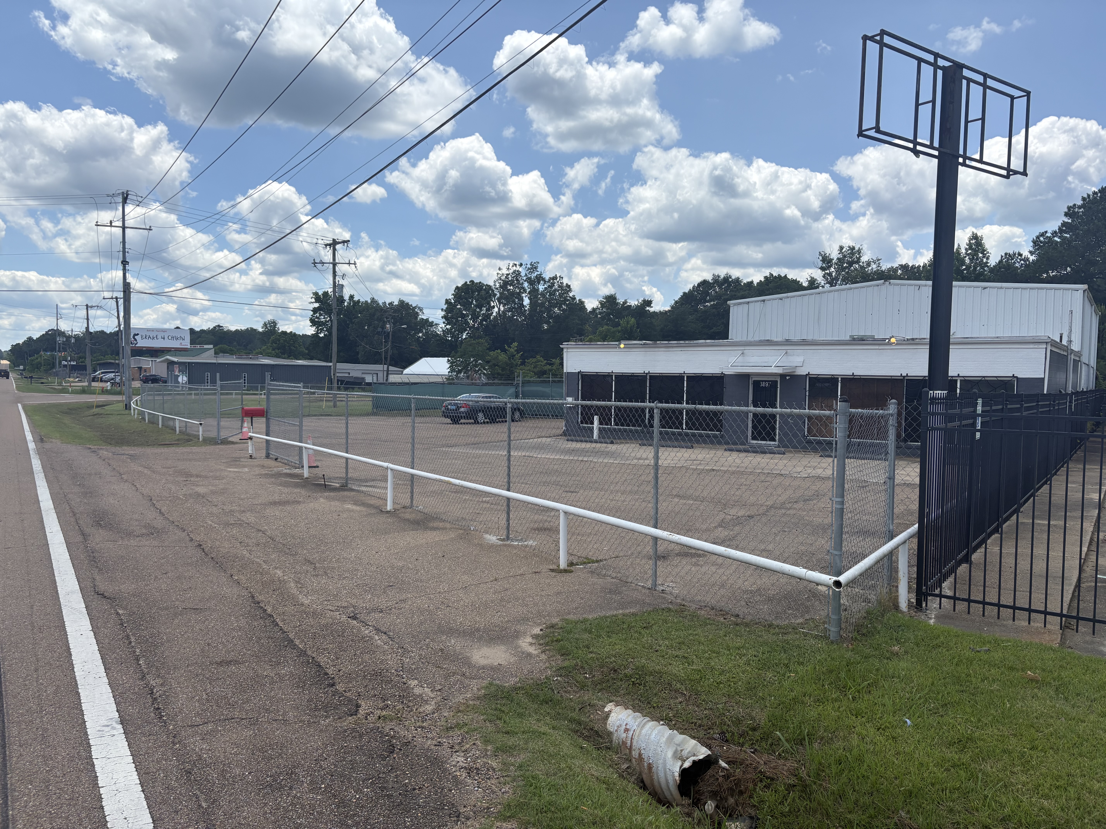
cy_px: 414
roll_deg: +0.3
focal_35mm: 26
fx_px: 831
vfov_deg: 53.1
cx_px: 553
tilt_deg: -2.2
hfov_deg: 67.3
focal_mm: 5.96
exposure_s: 1/4608
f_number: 1.6
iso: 50
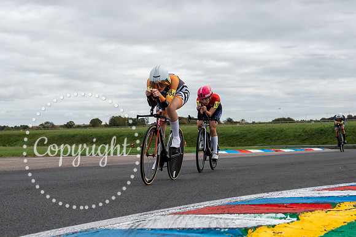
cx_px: 99
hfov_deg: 29.0
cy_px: 159
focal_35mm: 69
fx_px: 681
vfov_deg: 19.7
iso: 100
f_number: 3.5
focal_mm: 39
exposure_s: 1/1000
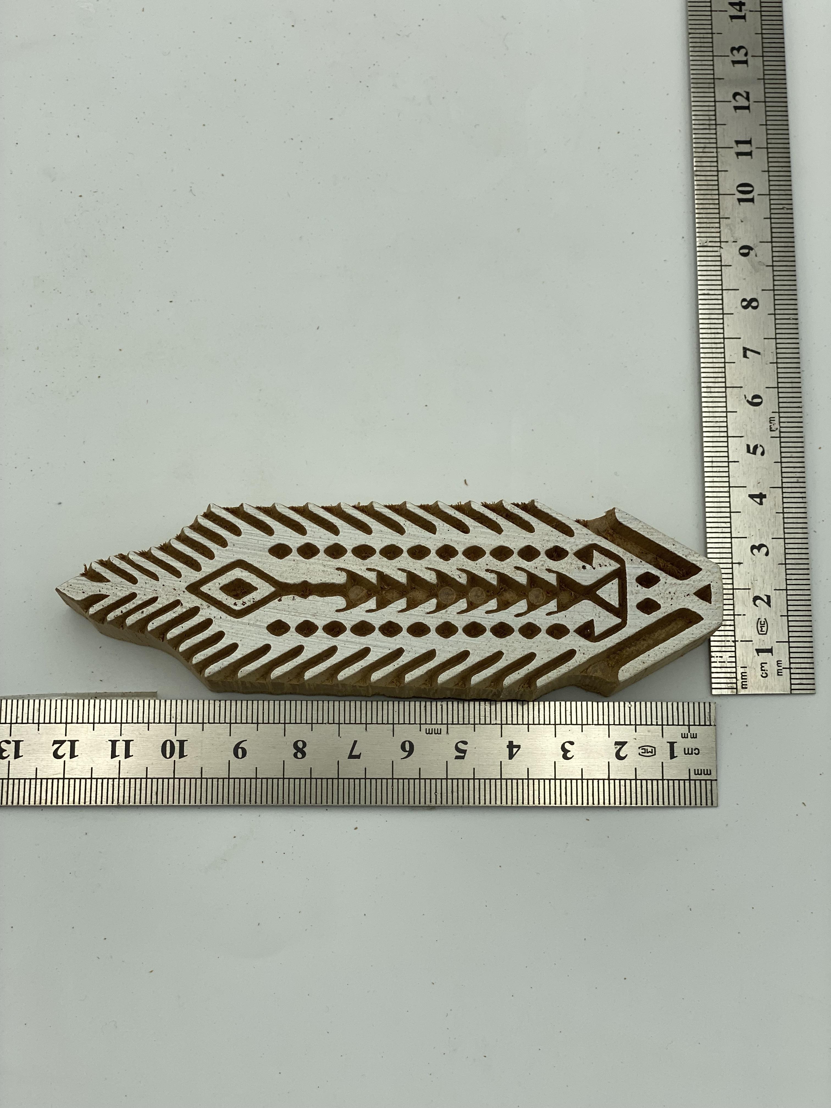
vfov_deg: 36.8
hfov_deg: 28.0
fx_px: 1664
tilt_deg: -77.0
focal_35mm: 52
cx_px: 416
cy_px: 554
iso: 20
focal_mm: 6
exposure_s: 1/799
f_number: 2
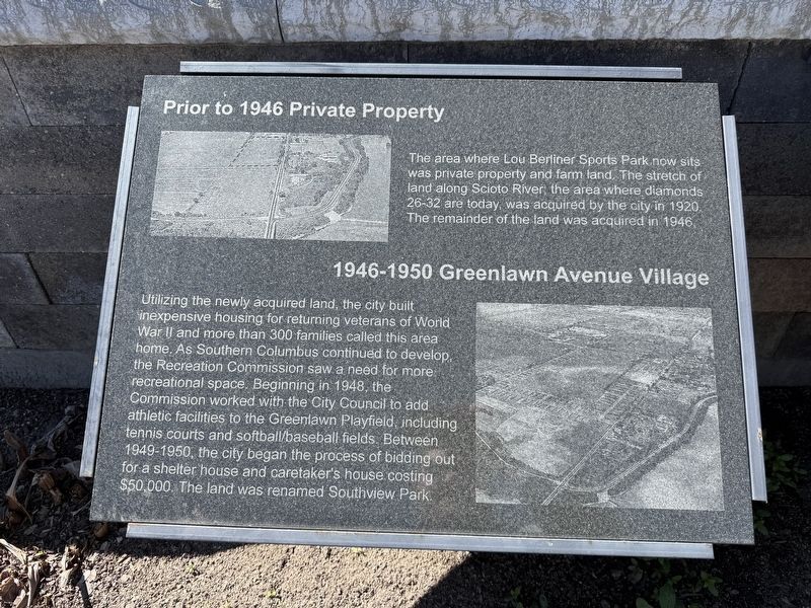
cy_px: 304
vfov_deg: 56.8
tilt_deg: -37.6
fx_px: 562
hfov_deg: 71.6
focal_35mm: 24
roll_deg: +2.2
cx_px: 406
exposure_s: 1/1689
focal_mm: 6.76
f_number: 1.78
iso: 80
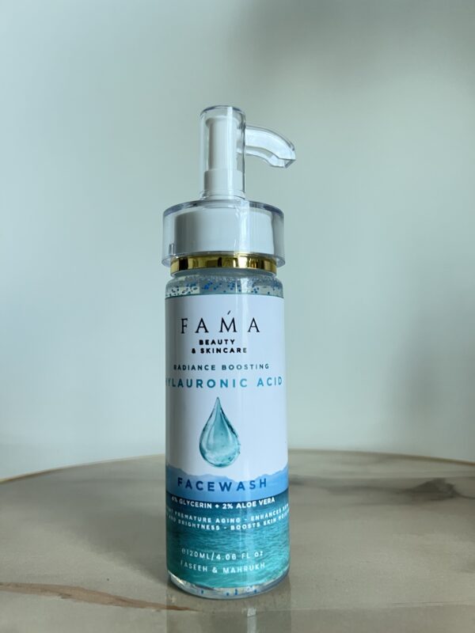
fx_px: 476
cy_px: 316
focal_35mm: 26
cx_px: 238
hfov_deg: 53.1
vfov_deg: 67.3
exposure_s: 1/67
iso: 125
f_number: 1.5
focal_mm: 5.7
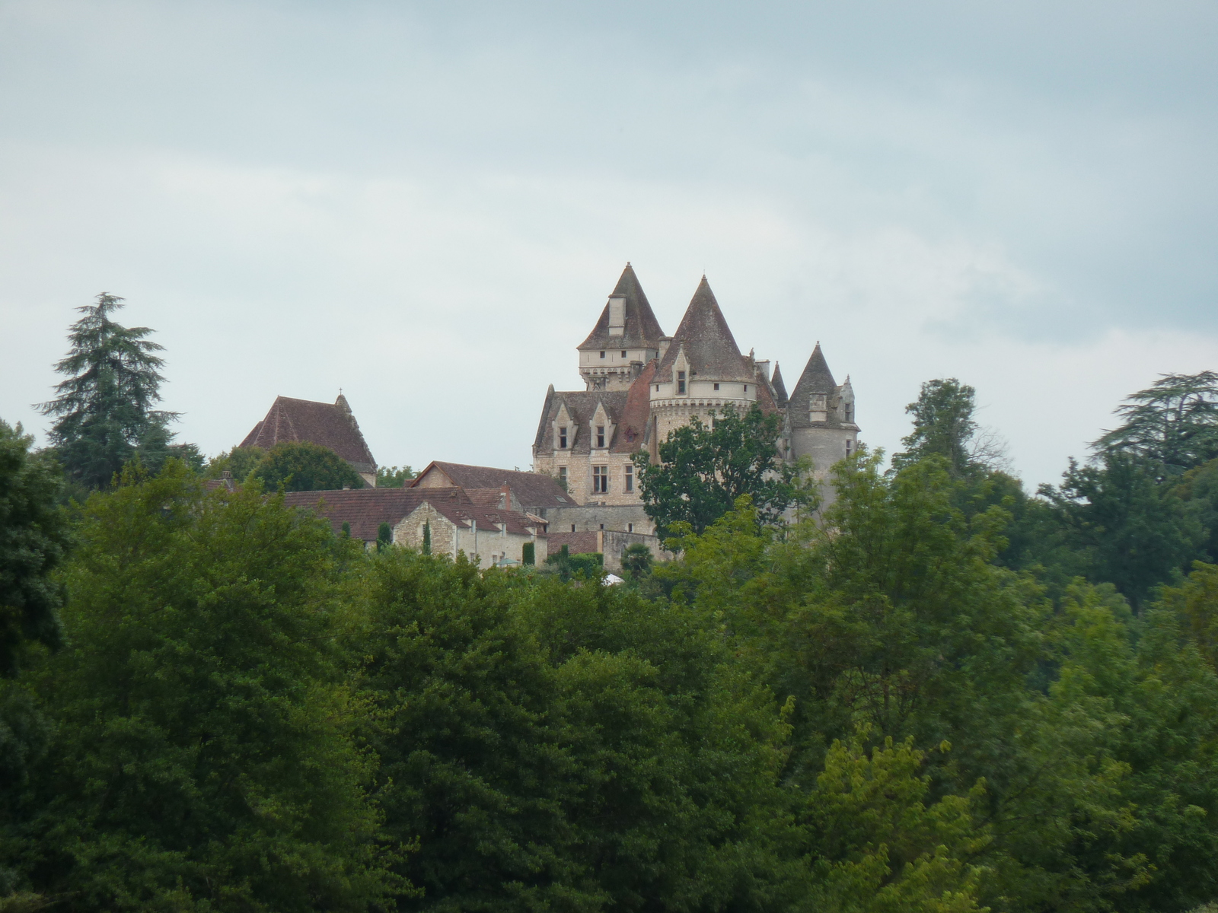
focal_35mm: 300
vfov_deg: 5.0
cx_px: 609
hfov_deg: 6.6
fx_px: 10556
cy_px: 456
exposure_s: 1/200
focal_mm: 49.2
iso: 80
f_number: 4.9
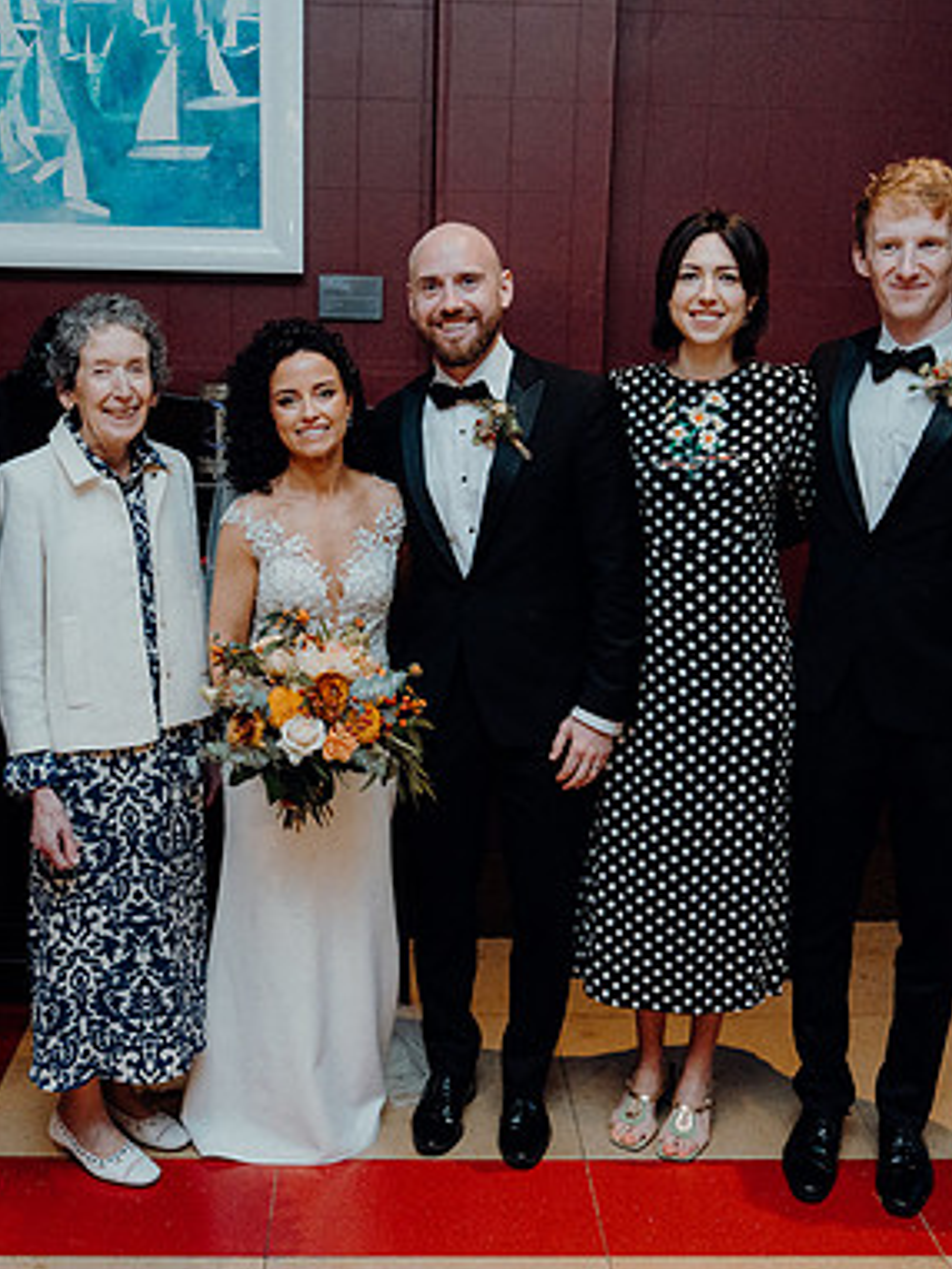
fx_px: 1503
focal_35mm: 41
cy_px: 641
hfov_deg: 35.1
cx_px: 429
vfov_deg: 45.8
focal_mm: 28
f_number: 3.5
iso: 3200
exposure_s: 1/160
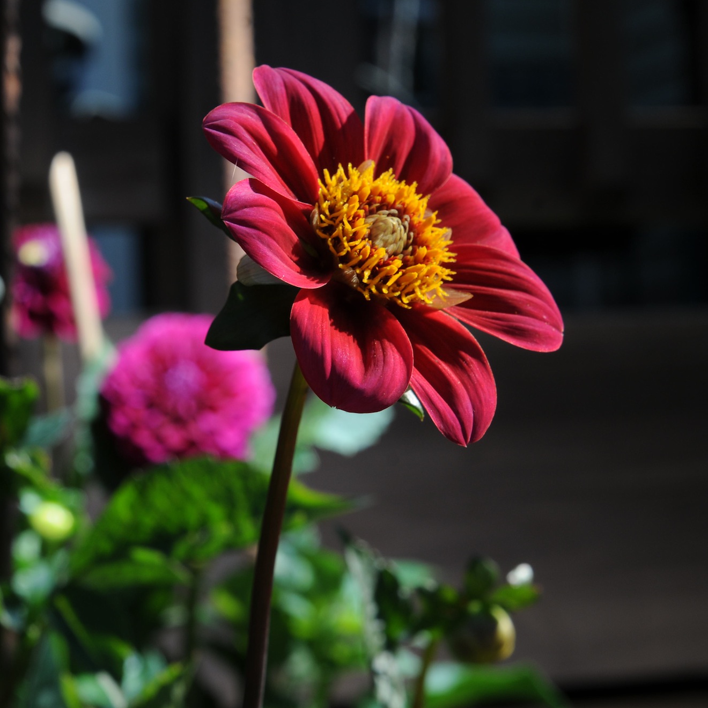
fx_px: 2499
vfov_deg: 16.1
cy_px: 355
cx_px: 244
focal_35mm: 108
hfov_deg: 16.1
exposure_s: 1/250
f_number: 11
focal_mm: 56
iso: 200
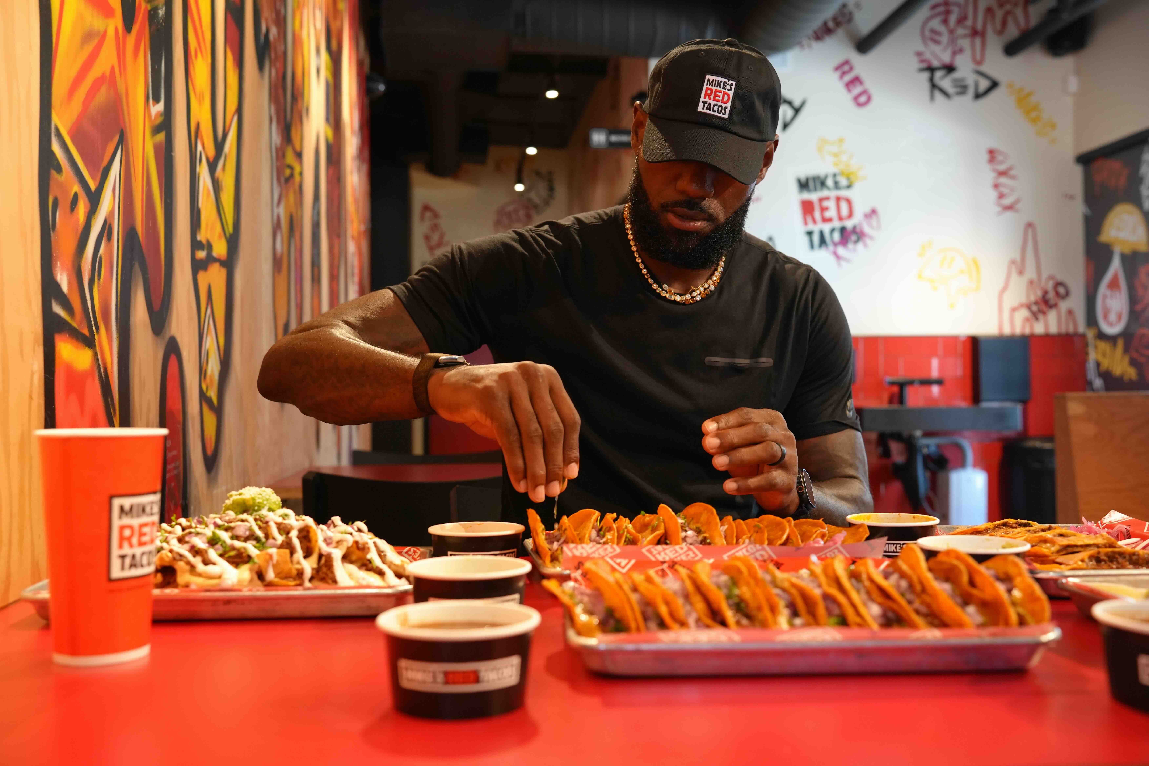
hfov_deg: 54.4
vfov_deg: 37.9
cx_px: 574
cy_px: 383
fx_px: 1117
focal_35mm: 35
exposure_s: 1/160
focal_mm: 35
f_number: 4
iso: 2500
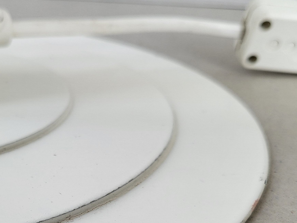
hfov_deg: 31.8
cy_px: 232
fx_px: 515
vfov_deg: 23.2
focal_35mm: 60
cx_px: 87
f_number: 1.8
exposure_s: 1/112
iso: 50
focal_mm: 4.25
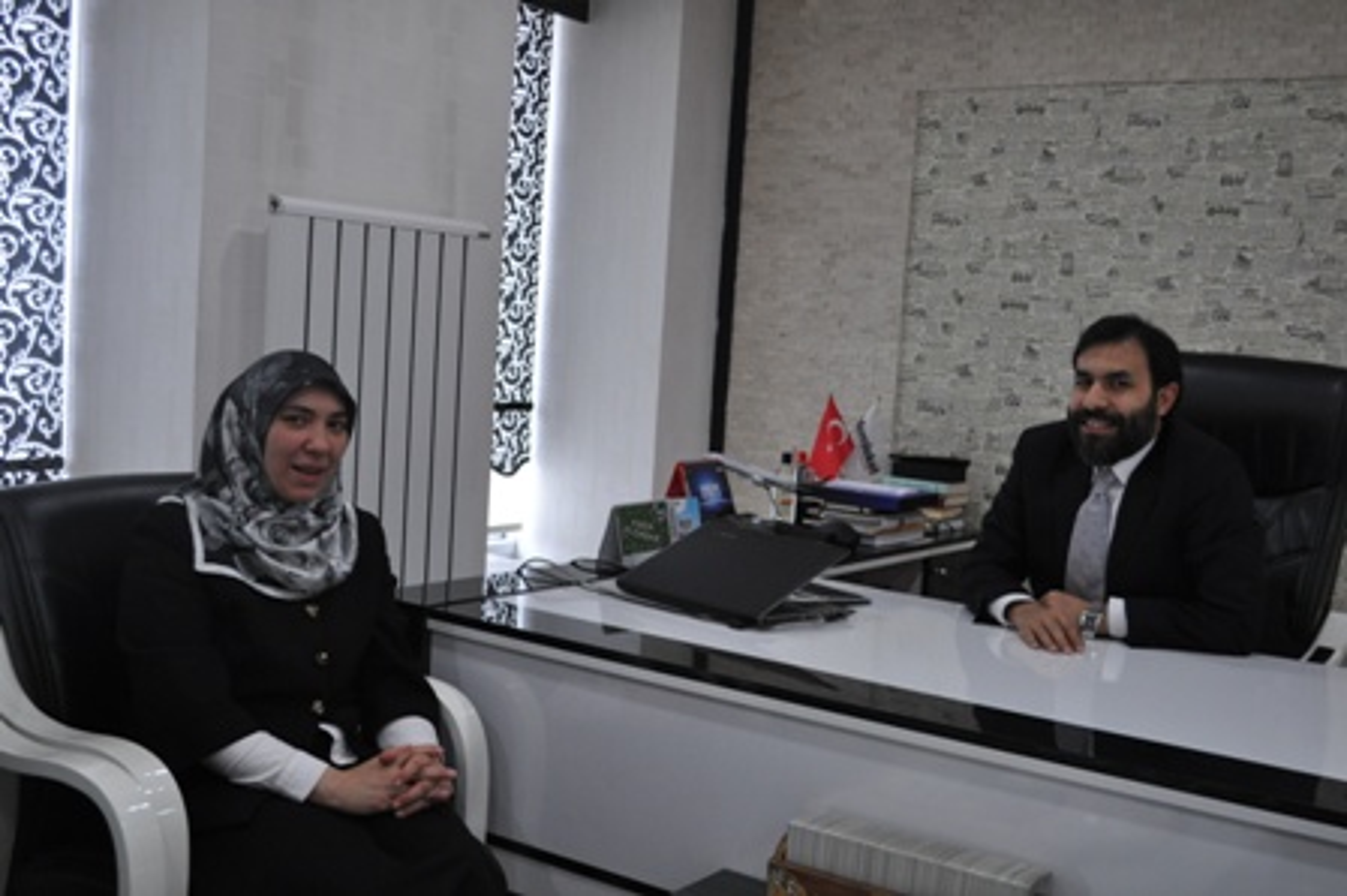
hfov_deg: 49.6
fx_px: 1458
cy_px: 448
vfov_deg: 34.2
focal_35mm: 39
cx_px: 674
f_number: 4.2
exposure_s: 1/60
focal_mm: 26
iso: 800
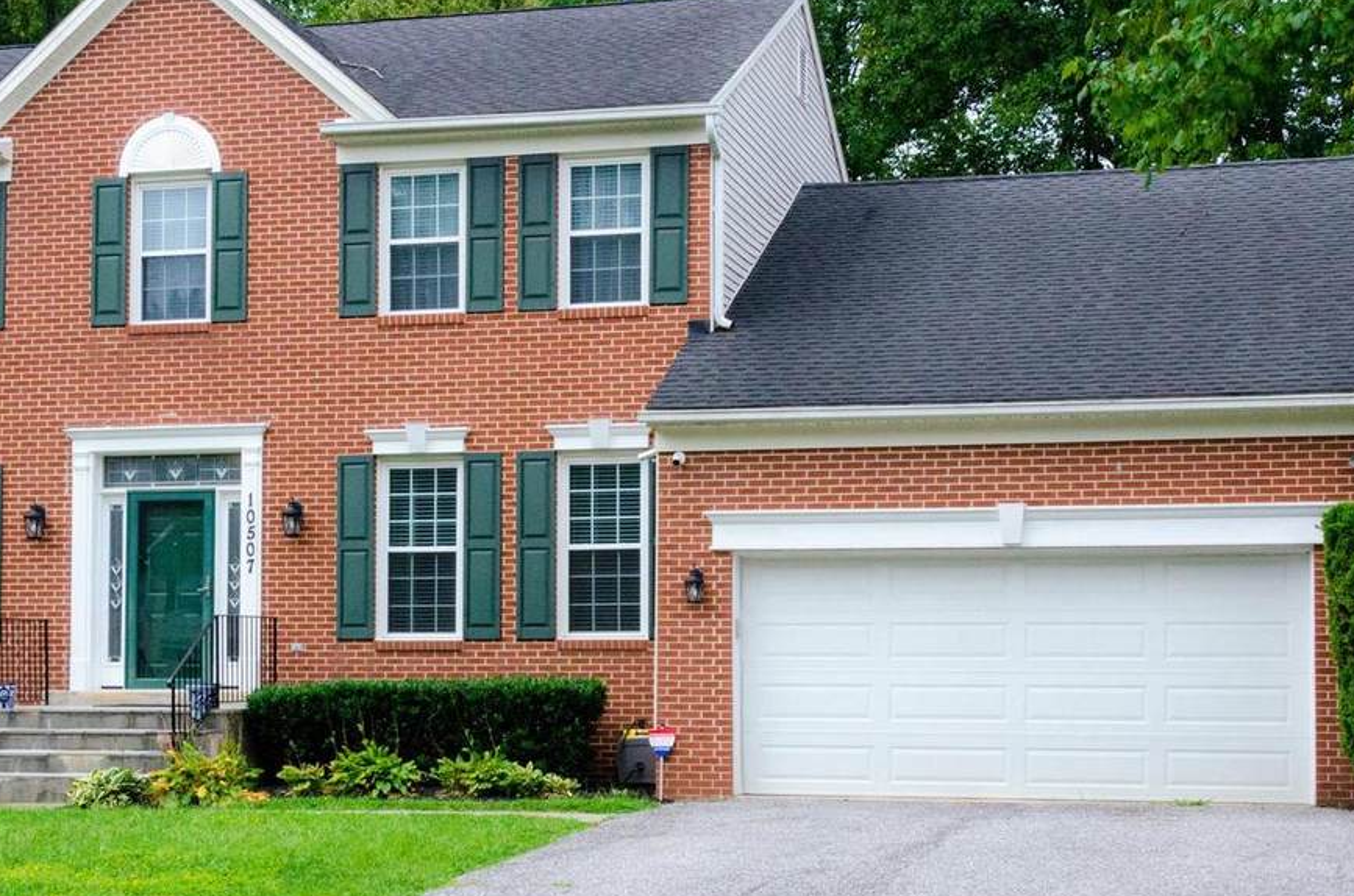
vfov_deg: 21.7
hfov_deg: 32.4
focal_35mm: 62
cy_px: 580
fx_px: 2327
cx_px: 575
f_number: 16
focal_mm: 28
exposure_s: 1/500
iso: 1250
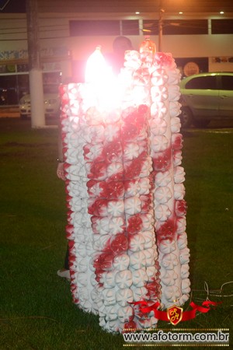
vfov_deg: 28.1
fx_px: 699
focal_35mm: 72
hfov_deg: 18.9
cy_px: 175
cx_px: 116
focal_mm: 48
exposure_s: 1/60
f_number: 4.8
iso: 3200
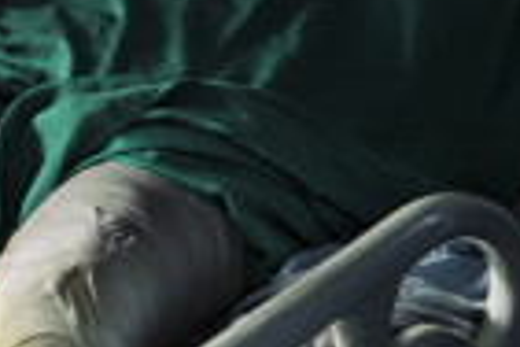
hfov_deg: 14.9
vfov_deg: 10.0
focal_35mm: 132
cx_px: -133
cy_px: -205
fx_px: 1907
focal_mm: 35
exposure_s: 1/250
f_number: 8
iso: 1600
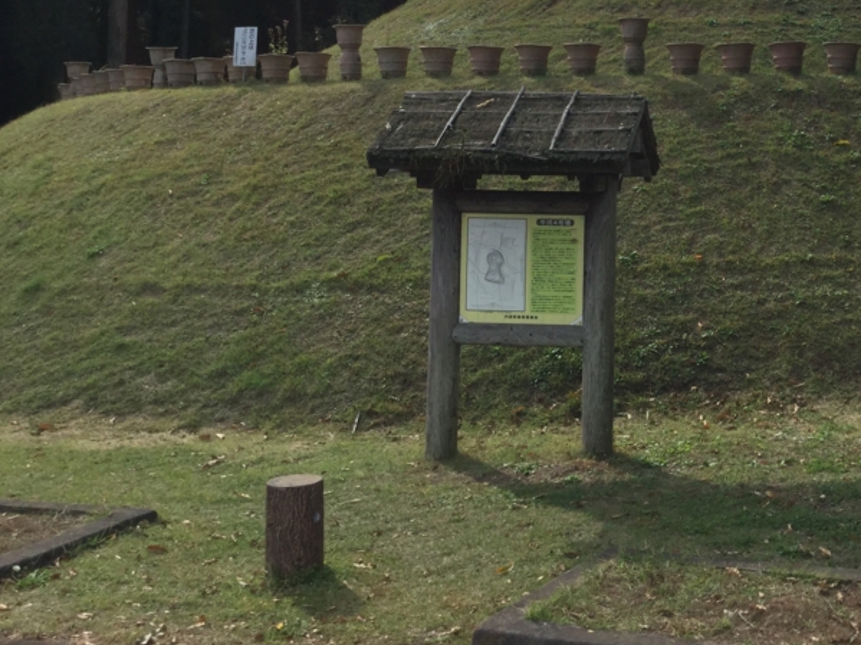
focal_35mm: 53
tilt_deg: +1.6
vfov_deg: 27.1
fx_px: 1318
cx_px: 700
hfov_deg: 34.9
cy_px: 142
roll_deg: -1.3
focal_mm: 3.3
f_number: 2.4
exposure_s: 1/1006
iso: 25
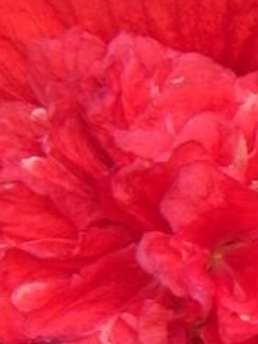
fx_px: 14363
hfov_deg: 1.0
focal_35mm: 1444
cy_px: 285
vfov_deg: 1.4
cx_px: 234
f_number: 5.6
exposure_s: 1/80
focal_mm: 75.7
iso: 160
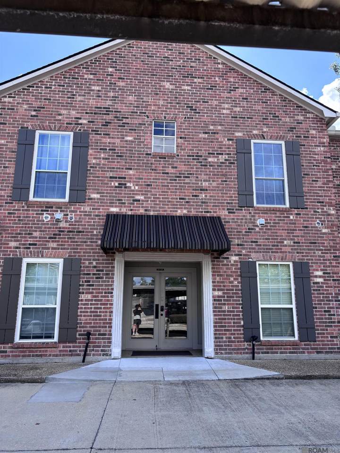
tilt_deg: +12.9
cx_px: 170
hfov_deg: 53.1
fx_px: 340
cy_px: 226
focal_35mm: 26
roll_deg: -1.1
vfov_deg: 67.3
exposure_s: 1/872
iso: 50
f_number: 1.6
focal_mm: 5.96
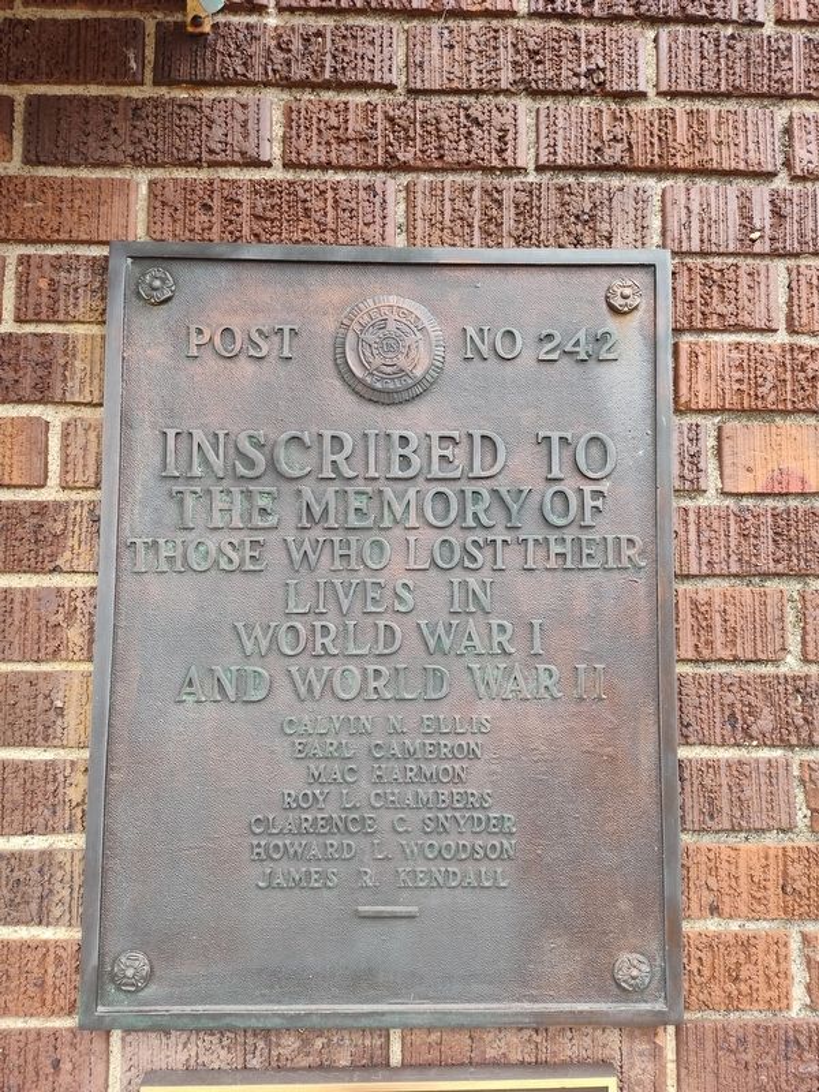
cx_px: 410
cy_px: 546
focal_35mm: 23
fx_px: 726
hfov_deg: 58.9
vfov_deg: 73.9
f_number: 1.8
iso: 544
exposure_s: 1/120
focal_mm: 5.56
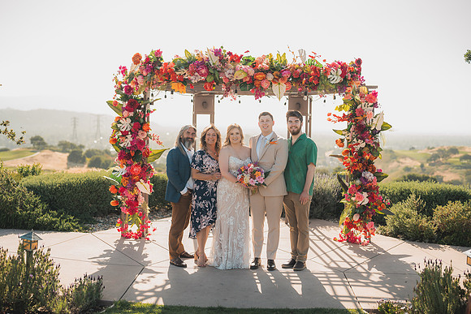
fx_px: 654
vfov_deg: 27.0
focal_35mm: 50
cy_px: 157
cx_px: 236
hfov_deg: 39.6
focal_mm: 50
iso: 50
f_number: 2
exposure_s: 1/1000
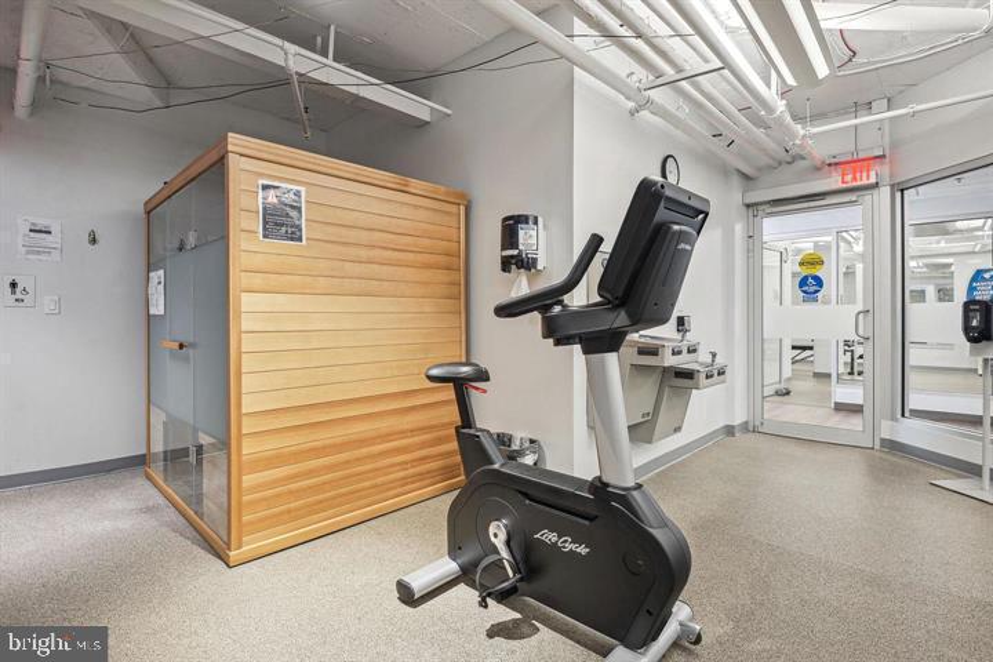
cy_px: 331
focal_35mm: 16
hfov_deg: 96.7
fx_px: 441
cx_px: 496
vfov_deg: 73.7
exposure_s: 1/5
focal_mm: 16
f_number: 8
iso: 200
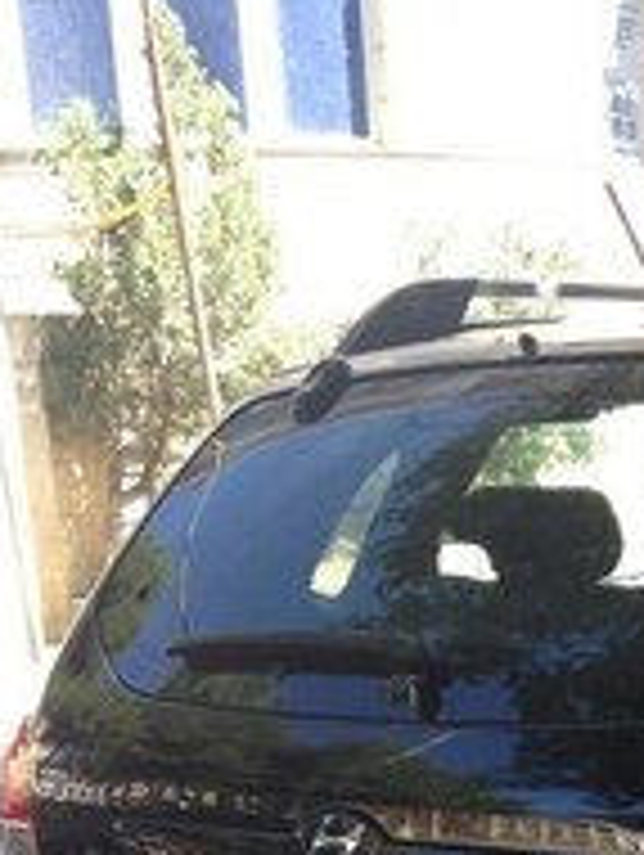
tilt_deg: -12.3
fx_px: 2129
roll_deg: +1.6
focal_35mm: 86
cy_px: 999
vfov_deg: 21.3
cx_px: 721
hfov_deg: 16.6
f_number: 2.4
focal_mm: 4.12
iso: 50
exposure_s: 1/149
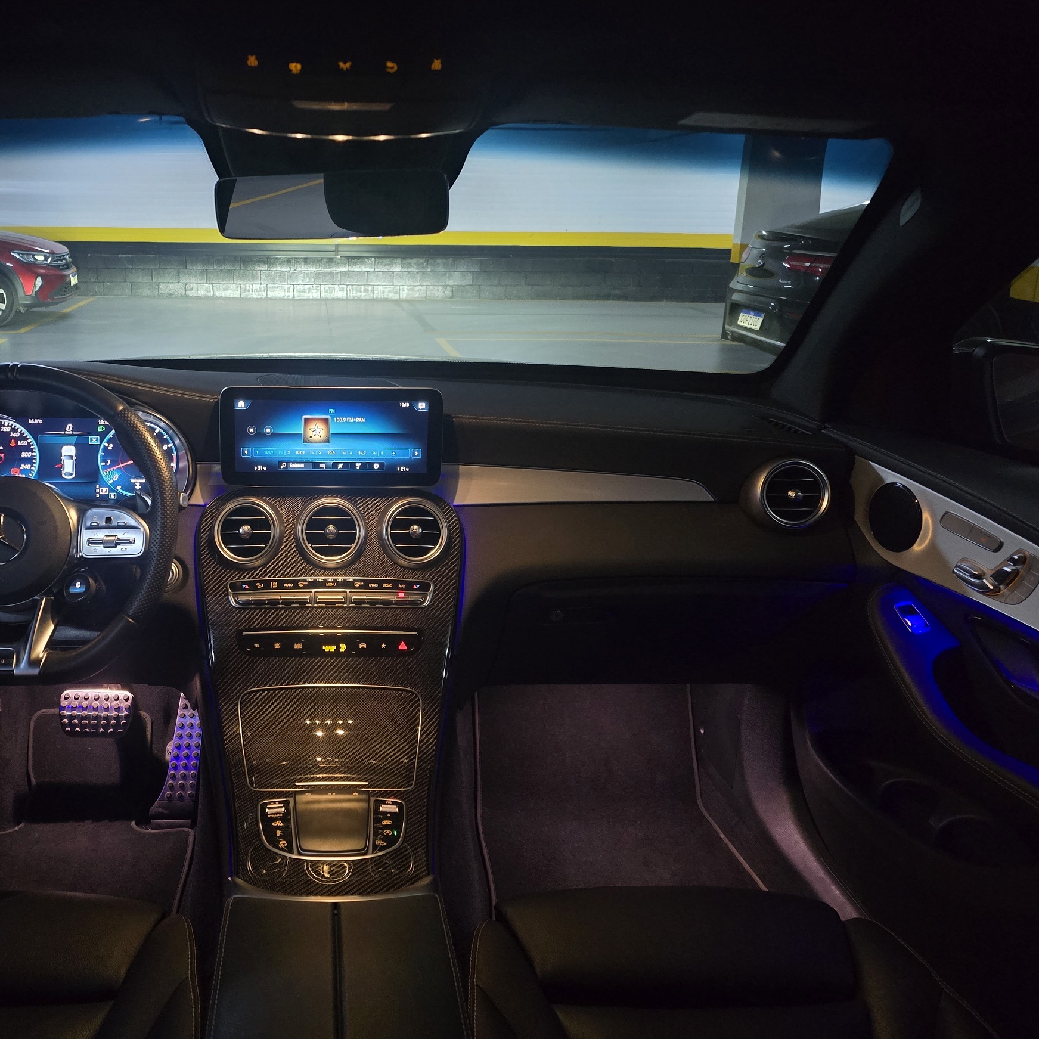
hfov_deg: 56.0
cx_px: 342
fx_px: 951
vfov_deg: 57.3
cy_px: 507
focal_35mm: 28
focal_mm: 6.3
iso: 1600
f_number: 1.7
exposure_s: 1/40
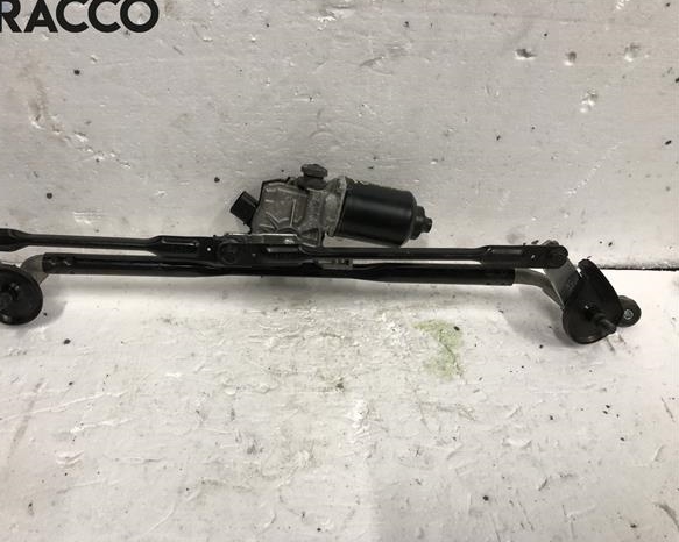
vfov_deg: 48.5
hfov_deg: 58.7
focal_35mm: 30
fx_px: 603
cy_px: 272
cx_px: 307
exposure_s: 1/25
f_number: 1.8
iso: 32
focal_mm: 3.99
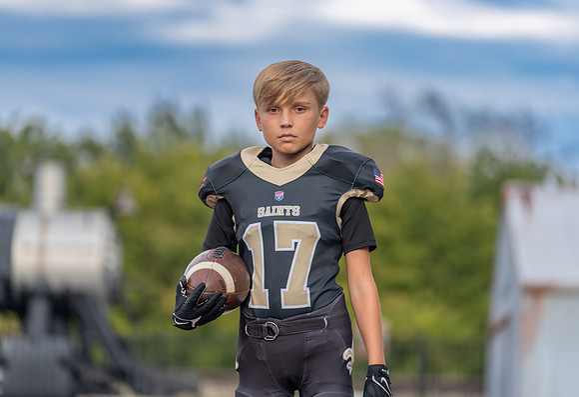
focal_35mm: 154
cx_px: 297
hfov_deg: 13.2
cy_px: 198
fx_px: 2504
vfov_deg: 9.1
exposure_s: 1/800
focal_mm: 148
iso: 100
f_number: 2.8
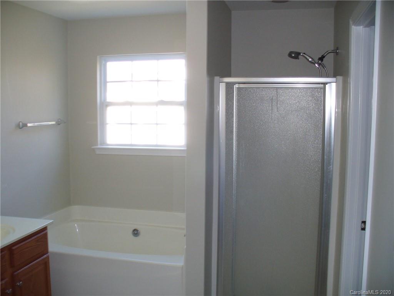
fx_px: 421
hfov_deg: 50.1
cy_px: 148
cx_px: 197
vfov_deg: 38.7
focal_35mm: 37
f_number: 2.8
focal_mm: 6.1
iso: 100
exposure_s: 1/30
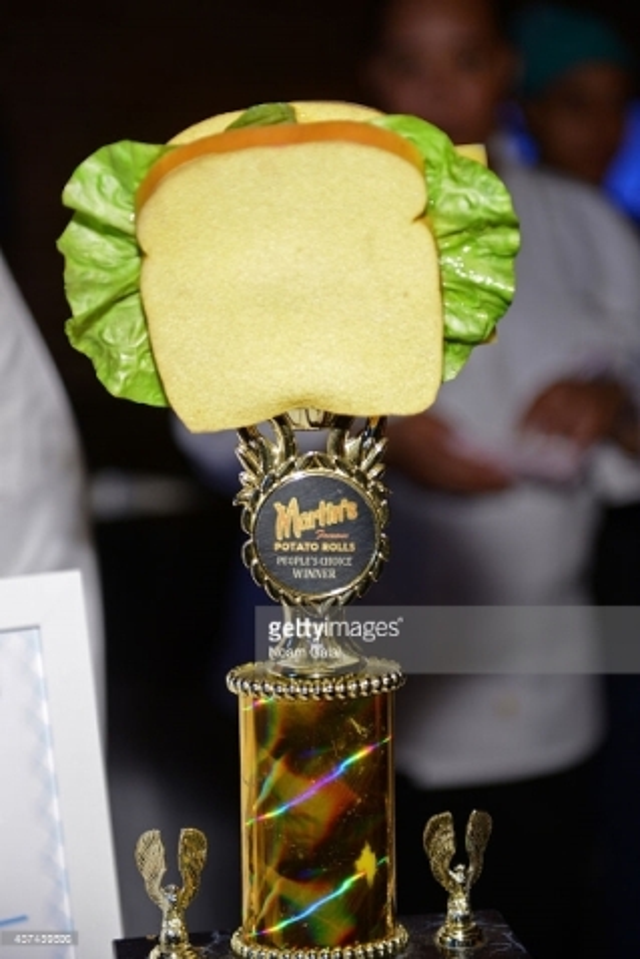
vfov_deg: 28.8
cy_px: 480
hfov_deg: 19.5
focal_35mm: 70
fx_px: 1865
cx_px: 320
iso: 640
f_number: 2.8
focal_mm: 70
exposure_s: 1/125
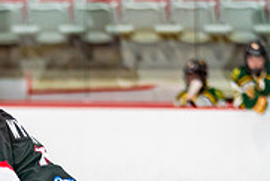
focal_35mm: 557
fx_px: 4181
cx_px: 28
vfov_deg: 2.5
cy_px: 237
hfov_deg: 3.7
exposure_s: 1/640
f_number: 2.8
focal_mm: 140
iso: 1000
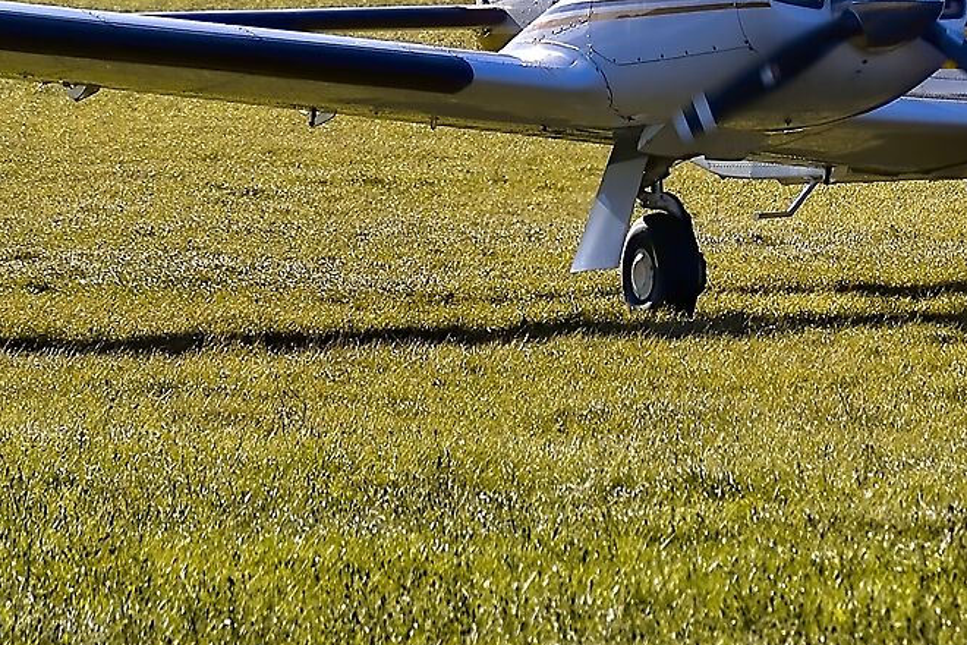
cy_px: -25
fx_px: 17593
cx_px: 1146
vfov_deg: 2.1
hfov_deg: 3.1
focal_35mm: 655
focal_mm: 120
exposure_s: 1/1600
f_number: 5.6
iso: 100
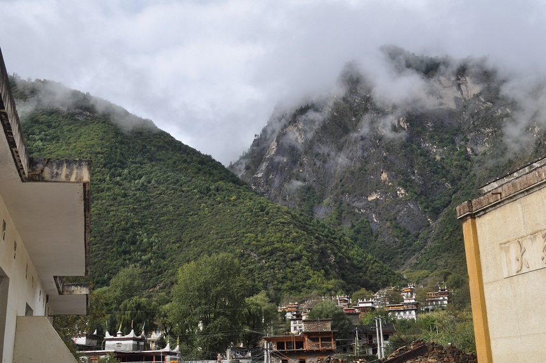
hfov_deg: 46.4
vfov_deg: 31.8
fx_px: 636
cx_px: 273
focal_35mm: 42
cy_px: 182
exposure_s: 1/200
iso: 200
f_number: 10
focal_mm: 28
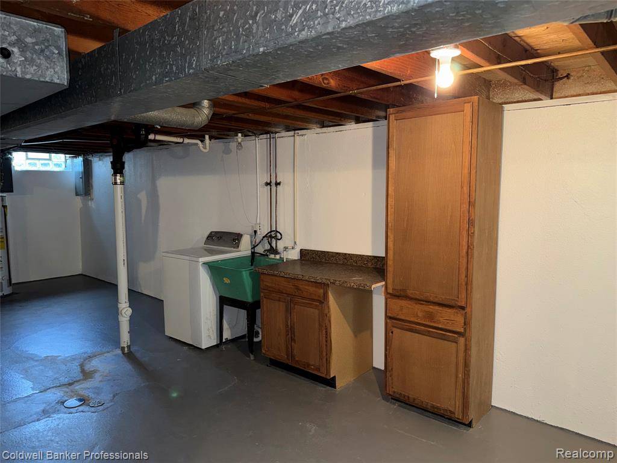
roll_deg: -0.3
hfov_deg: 71.6
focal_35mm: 24
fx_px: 428
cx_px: 308
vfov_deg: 56.8
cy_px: 232
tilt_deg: -6.0
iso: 100
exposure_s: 1/15
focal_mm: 6.76
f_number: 1.78
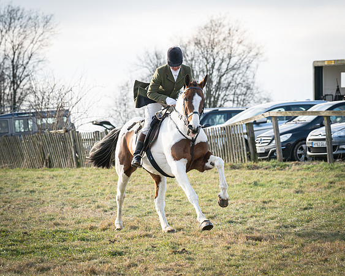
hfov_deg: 8.9
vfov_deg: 7.1
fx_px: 2210
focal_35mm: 216
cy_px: 148
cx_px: 173
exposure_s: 1/850
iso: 400
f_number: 5
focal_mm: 135
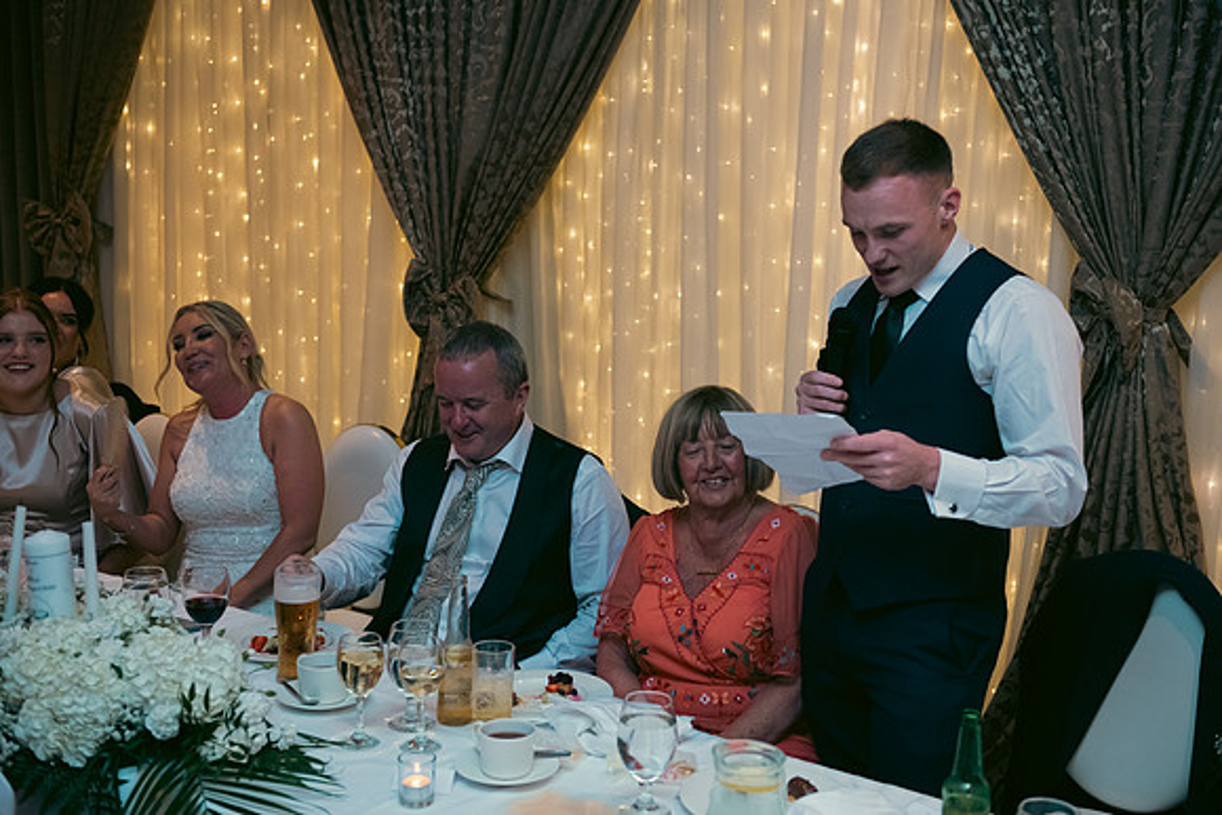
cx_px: 611
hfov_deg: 43.6
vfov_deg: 29.9
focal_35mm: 45
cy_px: 408
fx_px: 1528
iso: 800
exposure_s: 1/160
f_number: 3.5
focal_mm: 45
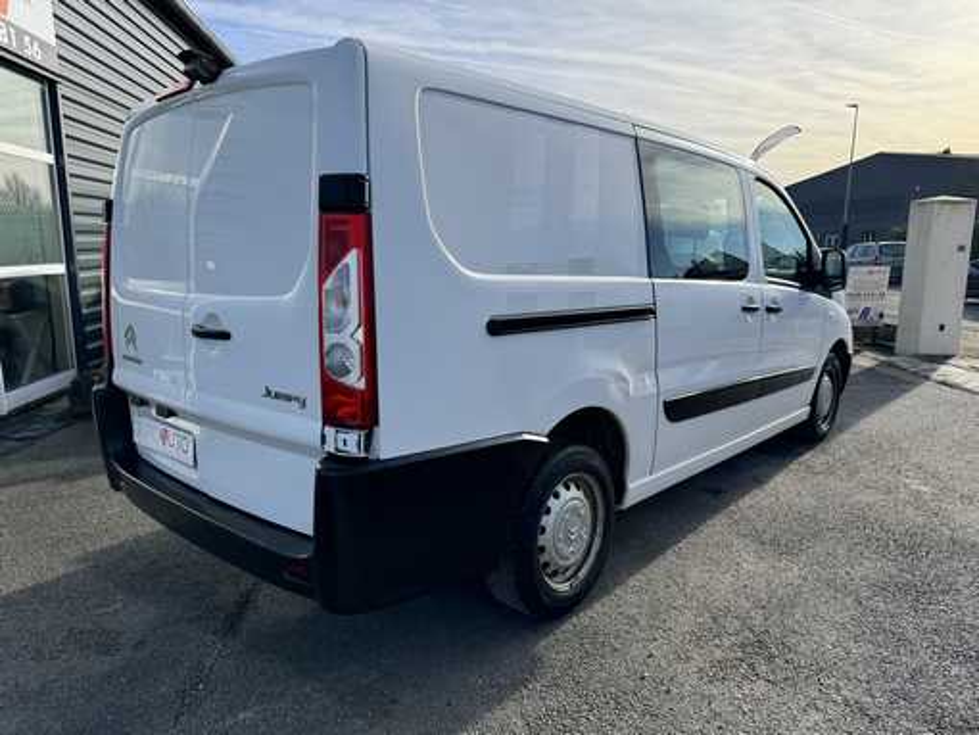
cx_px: 490
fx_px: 679
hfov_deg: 71.6
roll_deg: +0.1
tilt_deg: -9.5
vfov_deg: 56.9
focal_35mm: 24
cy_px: 368
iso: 80
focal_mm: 6.76
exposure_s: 1/2959
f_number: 1.78
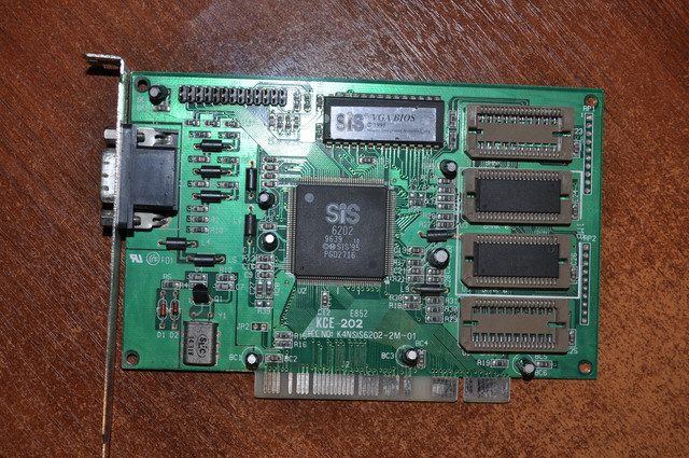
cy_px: 229
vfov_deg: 26.4
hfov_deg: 38.9
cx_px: 344
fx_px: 975
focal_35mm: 51
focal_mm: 34
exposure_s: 1/30
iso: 200
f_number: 5.6
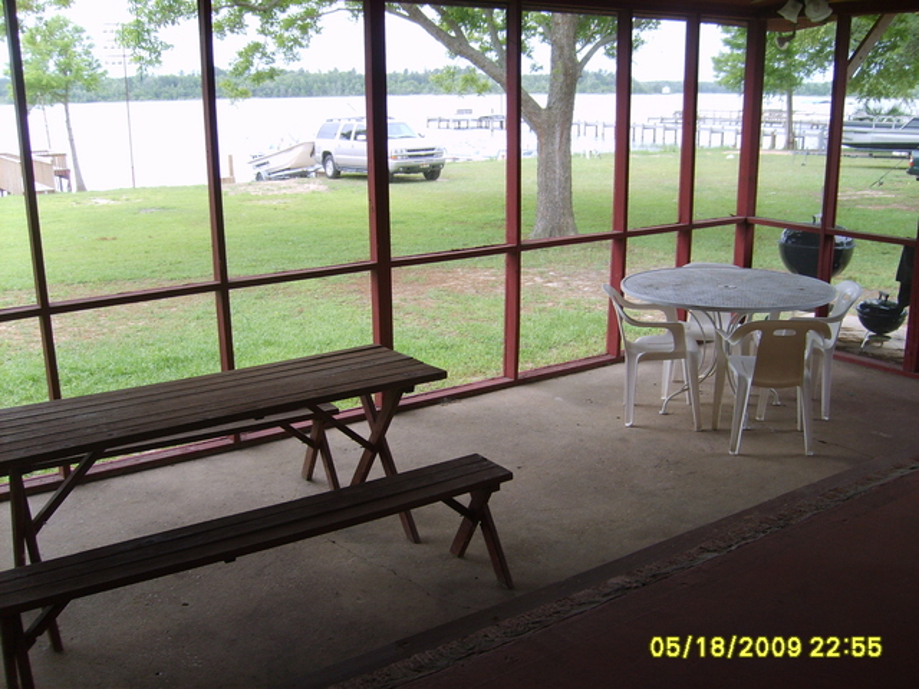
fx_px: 929
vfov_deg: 40.7
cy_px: 344
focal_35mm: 35
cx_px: 460
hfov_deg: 52.6
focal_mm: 5.8
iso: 50
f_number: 2.8
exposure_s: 1/90
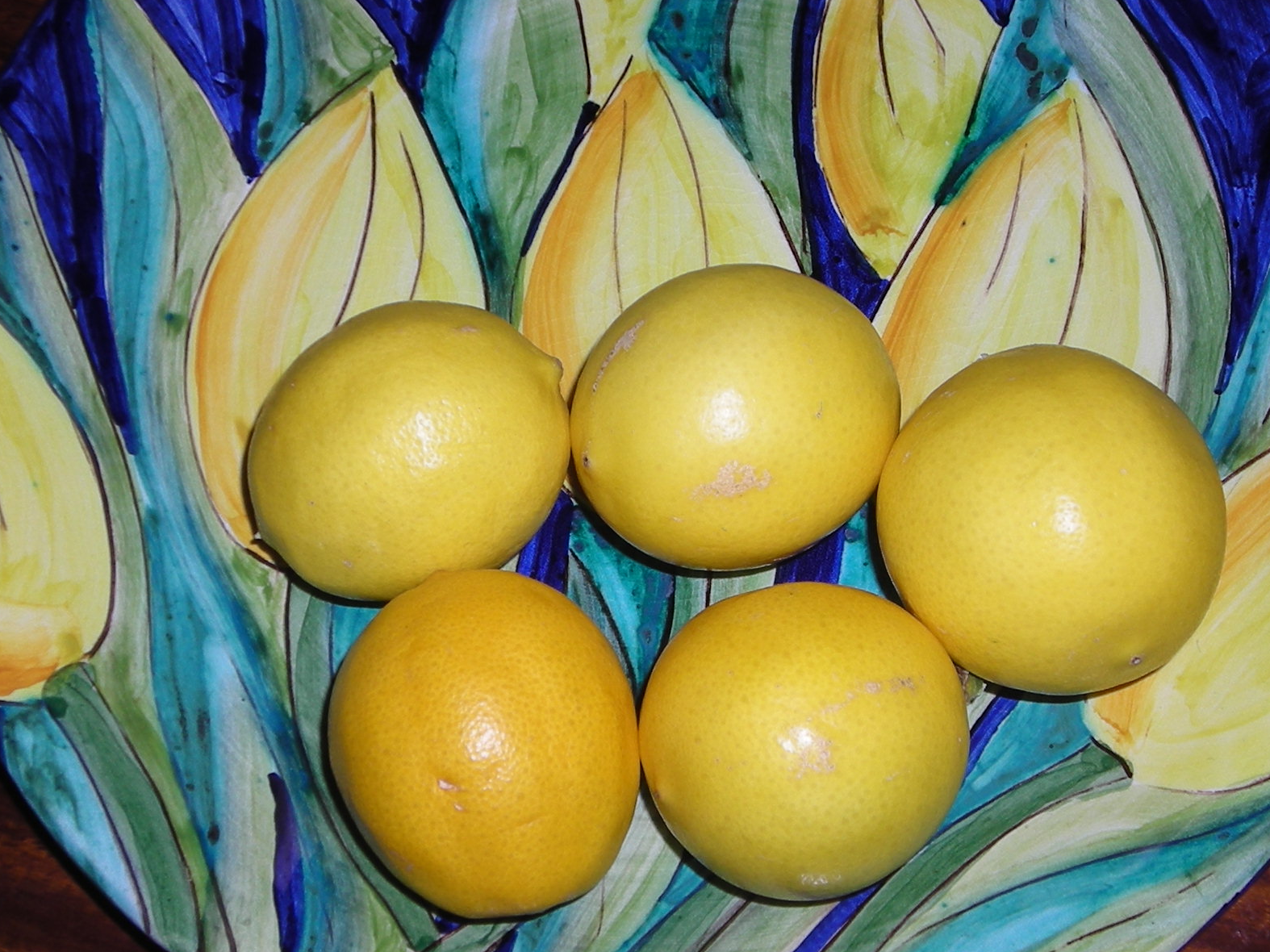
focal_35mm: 68
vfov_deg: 21.6
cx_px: 558
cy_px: 507
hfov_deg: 28.5
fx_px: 2494
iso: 50
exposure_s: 1/60
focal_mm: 6.3
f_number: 3.2
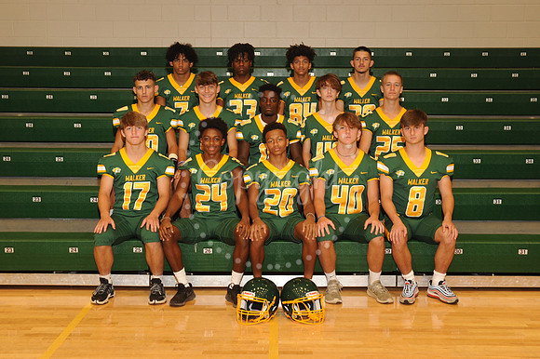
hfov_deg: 39.6
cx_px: 270
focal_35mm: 50
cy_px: 180
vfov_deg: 27.0
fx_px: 750
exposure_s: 1/60
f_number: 6.3
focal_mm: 50
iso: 1250
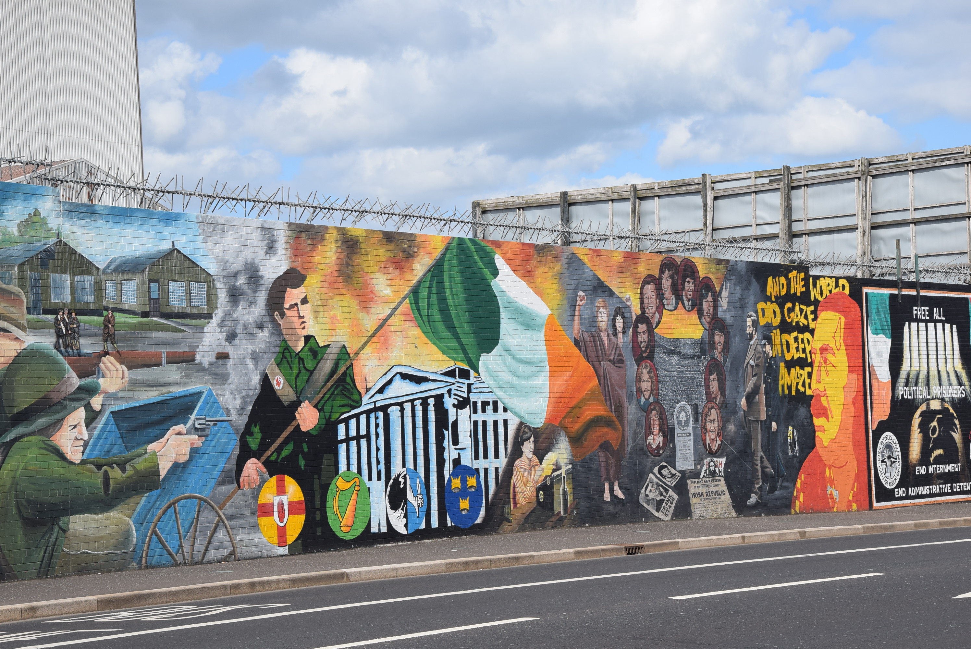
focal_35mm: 78
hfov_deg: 26.0
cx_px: 486
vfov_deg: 17.5
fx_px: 2105
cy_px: 324
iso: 200
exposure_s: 1/400
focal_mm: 52
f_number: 10
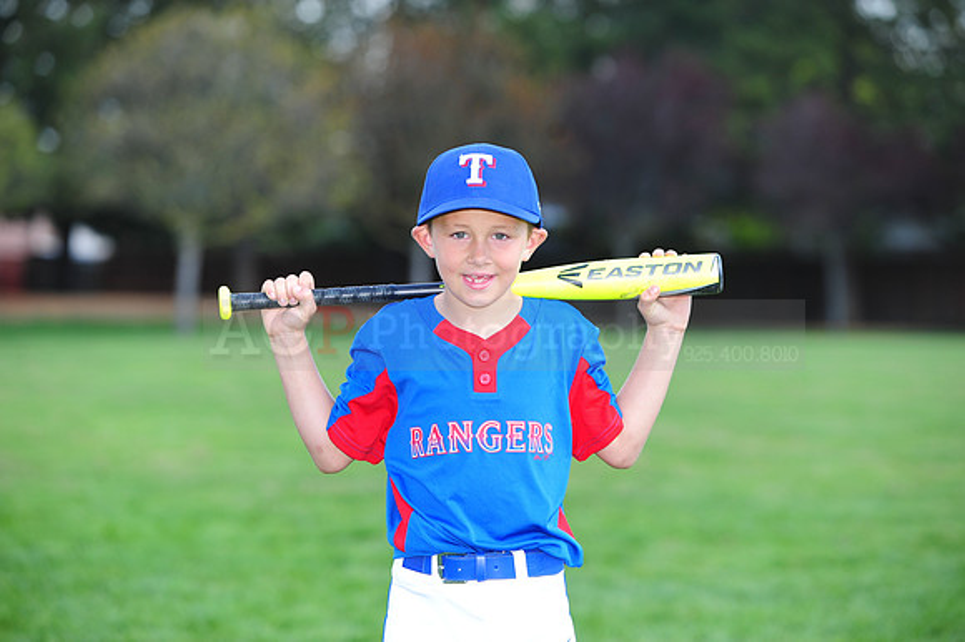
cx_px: 482
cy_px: 321
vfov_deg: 10.1
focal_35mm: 135
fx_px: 3617
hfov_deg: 15.2
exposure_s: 1/400
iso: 250
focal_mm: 135
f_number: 4.5
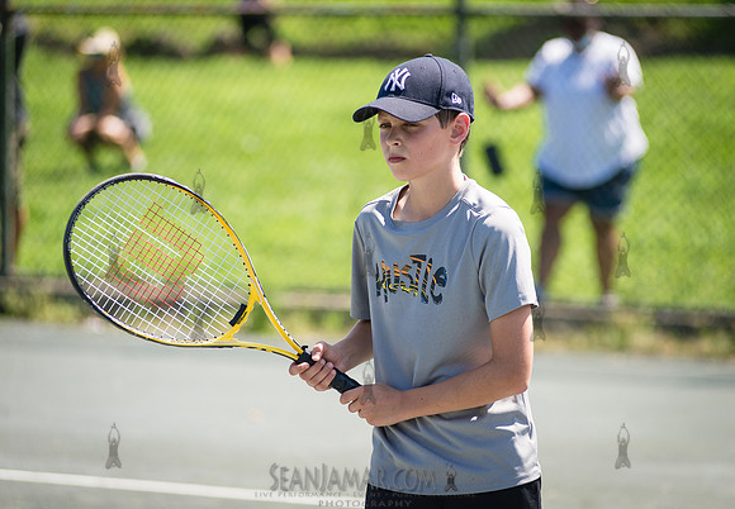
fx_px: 4003
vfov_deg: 7.3
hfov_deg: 10.5
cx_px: 419
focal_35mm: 194
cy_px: 261
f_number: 4
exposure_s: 1/800
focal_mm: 170
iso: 125
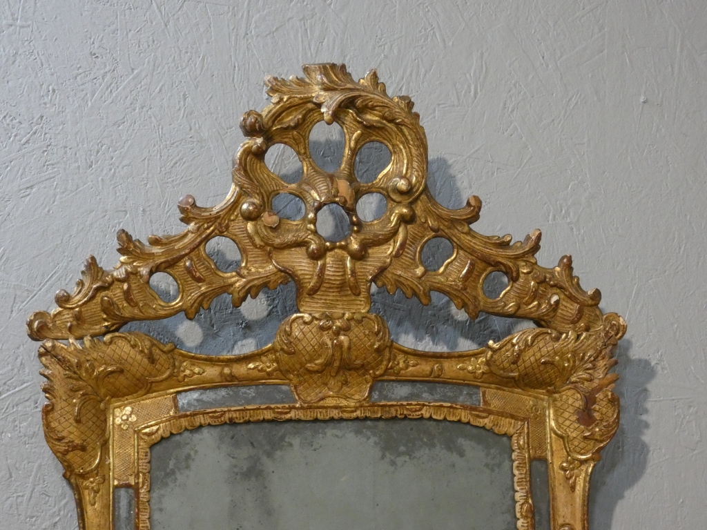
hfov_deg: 16.8
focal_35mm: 117
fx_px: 2390
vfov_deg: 12.7
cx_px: 354
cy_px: 265
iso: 1000
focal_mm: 21
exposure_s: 1/80
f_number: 5.1
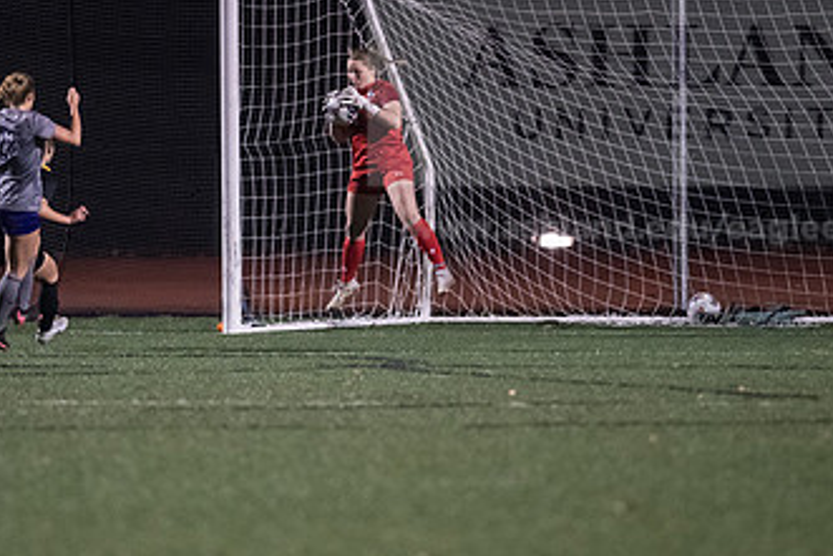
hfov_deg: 3.9
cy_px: 281
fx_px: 12176
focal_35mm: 526
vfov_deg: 2.6
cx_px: 292
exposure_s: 1/1000
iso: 8000
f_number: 2.8
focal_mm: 300
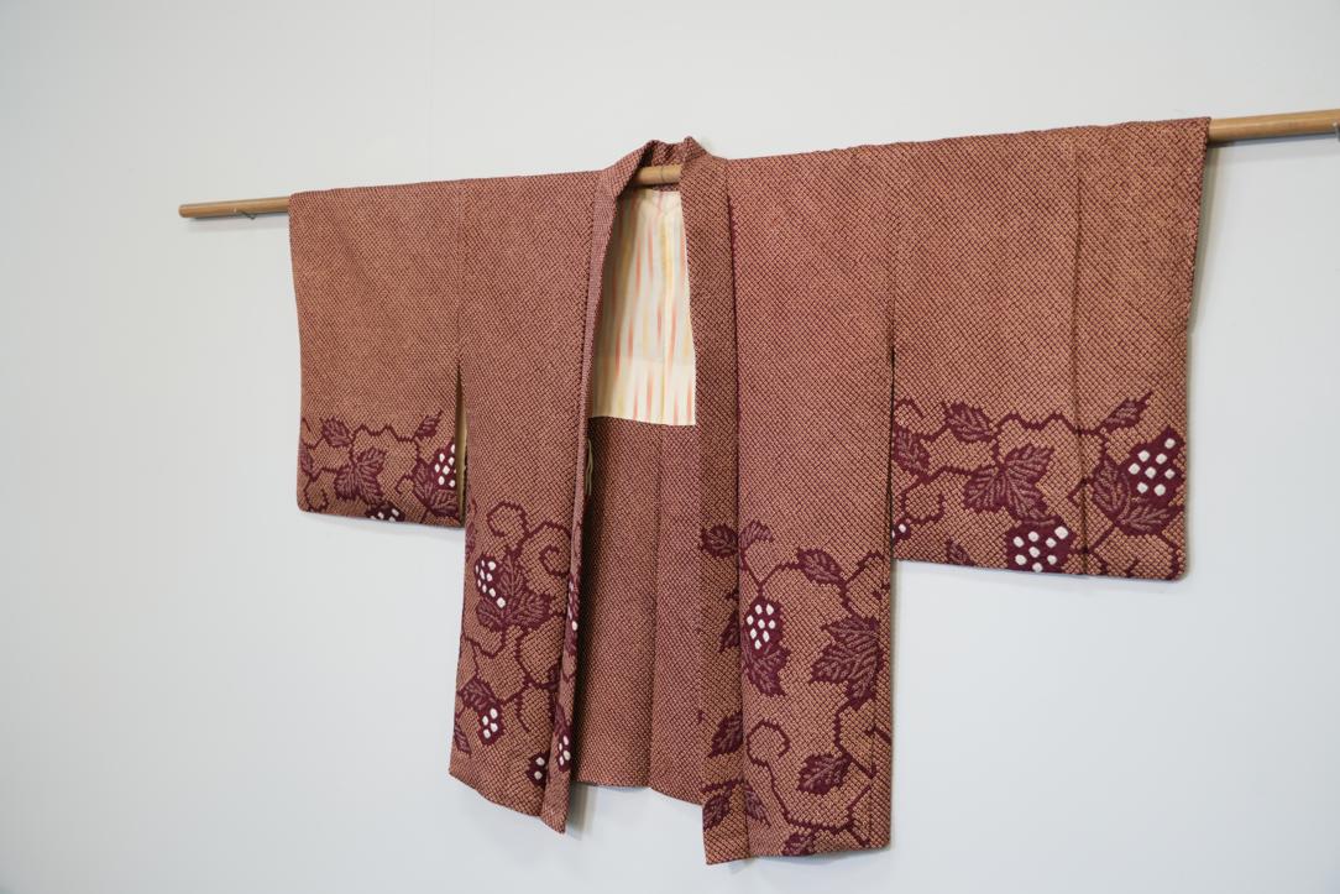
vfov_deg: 36.0
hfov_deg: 51.9
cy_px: 447
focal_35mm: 37
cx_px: 670
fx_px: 1377
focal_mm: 37
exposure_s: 1/40
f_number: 4
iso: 400
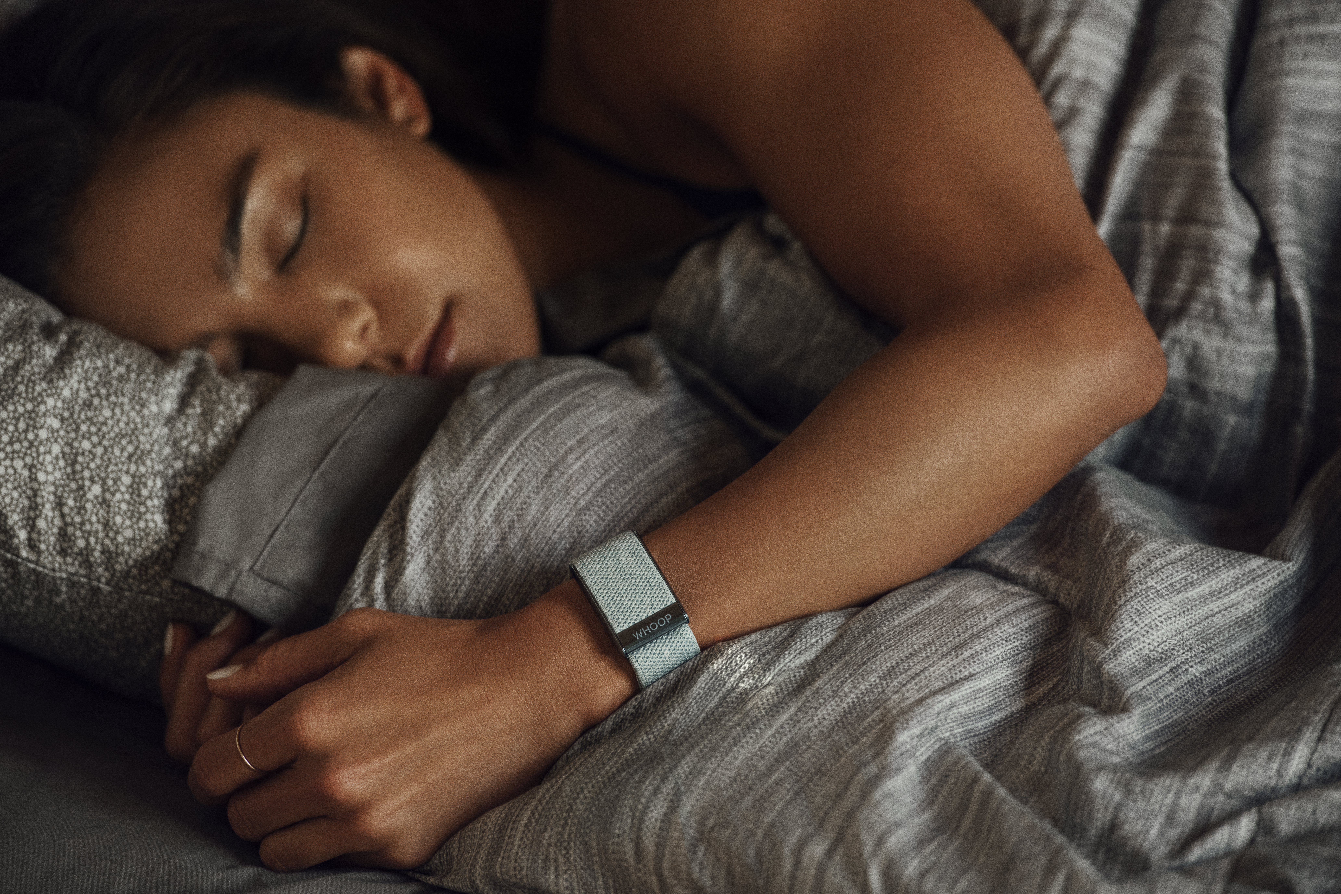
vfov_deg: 6.9
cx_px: 670
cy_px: 447
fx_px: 7449
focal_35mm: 200
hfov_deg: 10.3
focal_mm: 200
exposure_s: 1/160
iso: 1250
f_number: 4
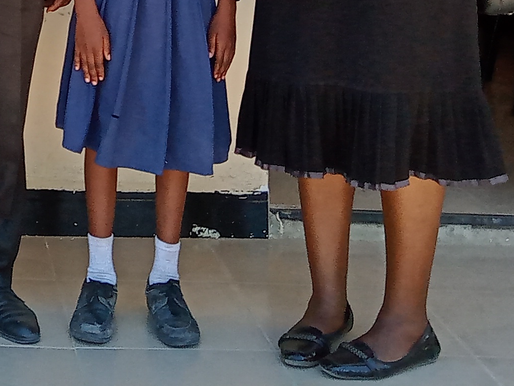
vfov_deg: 15.3
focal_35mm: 88
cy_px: -219
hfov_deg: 20.2
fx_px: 1307
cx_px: -173
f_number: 2.2
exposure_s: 1/344
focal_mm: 3.37
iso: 115
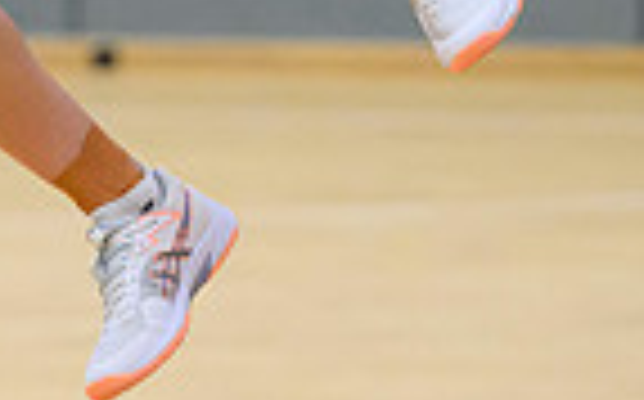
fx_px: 15620
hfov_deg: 2.4
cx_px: -363
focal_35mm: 891
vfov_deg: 1.5
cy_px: -766
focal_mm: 155
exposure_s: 1/1250
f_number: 3.2
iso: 5000
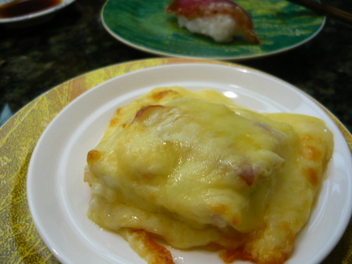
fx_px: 336
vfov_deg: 42.9
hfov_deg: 55.4
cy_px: 132
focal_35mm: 33
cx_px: 176
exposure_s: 1/30
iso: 250
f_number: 2.8
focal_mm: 5.5
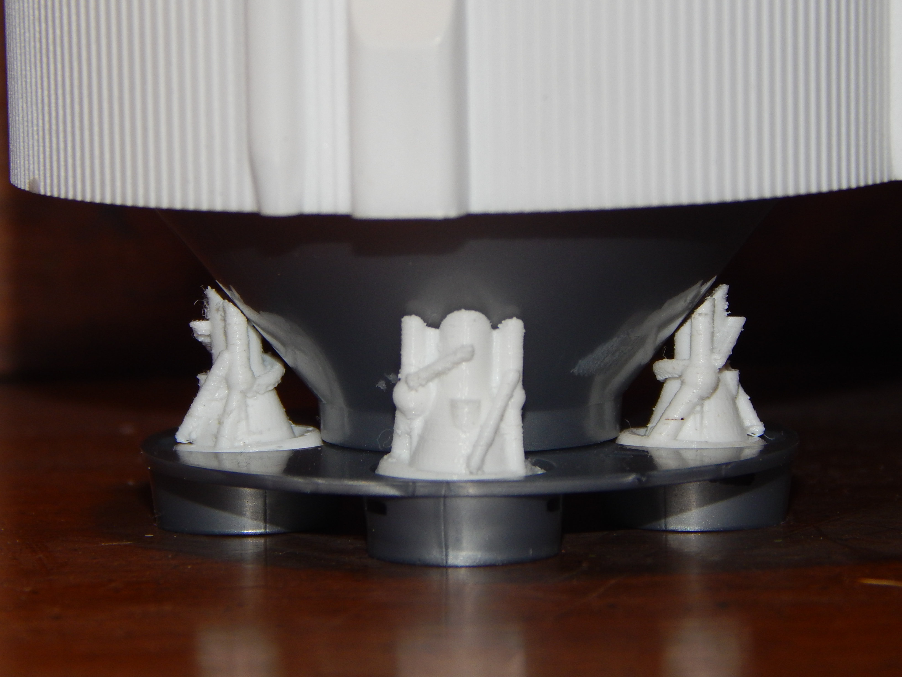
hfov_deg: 8.5
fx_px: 6097
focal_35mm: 234
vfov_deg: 6.4
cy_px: 338
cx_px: 451
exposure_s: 1/30
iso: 200
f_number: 11.1
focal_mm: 41.7
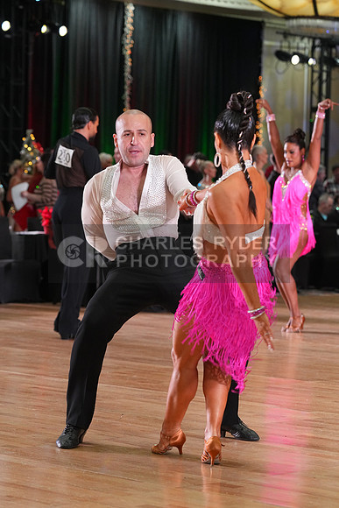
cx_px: 170
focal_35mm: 117
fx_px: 1652
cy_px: 254
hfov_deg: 11.7
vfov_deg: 17.5
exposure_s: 1/200
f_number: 5
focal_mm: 117
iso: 2500
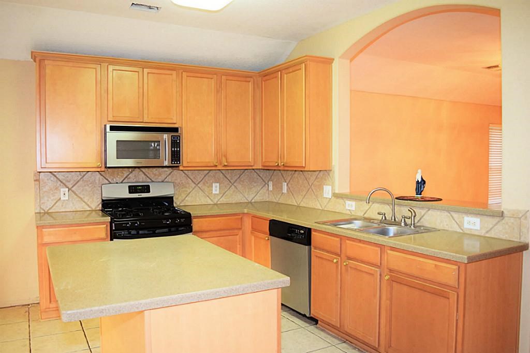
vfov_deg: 47.9
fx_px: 397
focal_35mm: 27
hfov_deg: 67.4
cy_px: 176
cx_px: 265
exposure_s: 1/60
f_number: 3.5
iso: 1600
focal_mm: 18
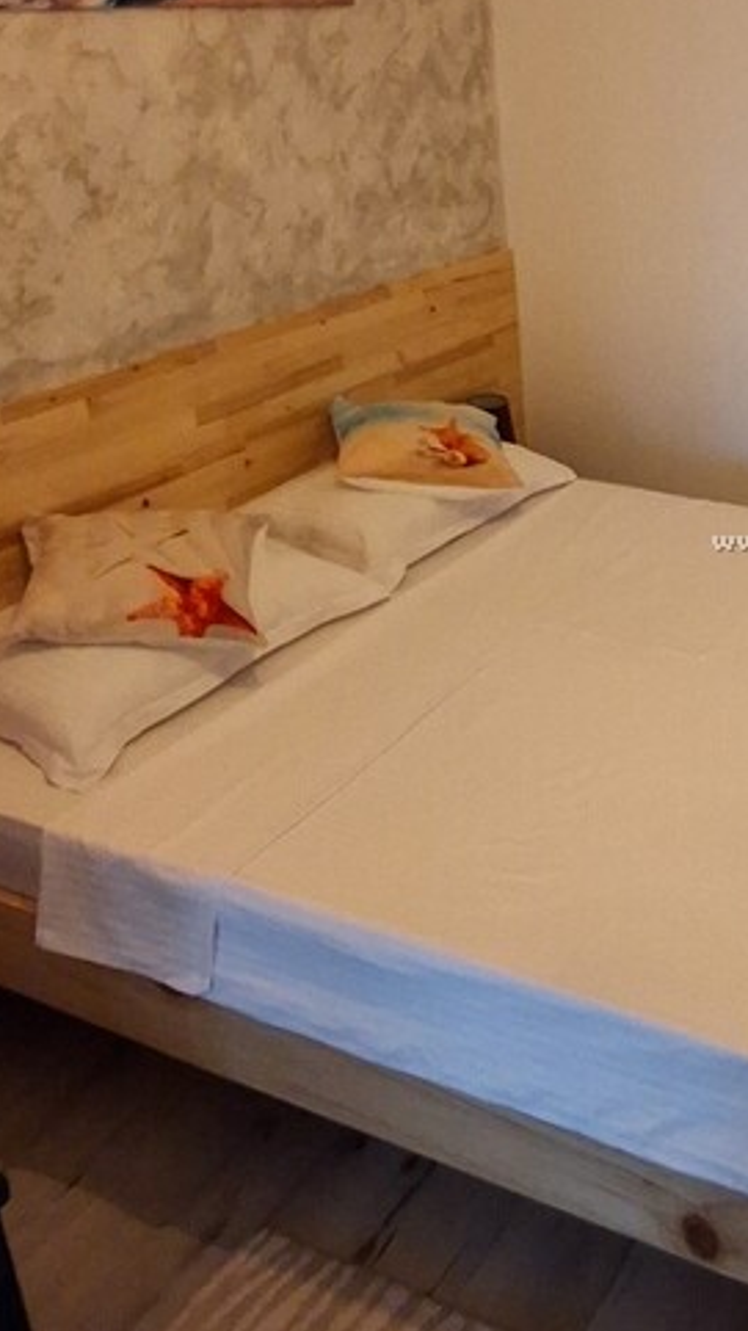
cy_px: 447
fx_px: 1305
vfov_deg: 53.0
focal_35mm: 37
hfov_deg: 29.0
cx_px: 820
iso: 500
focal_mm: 1.64
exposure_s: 1/25
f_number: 2.2
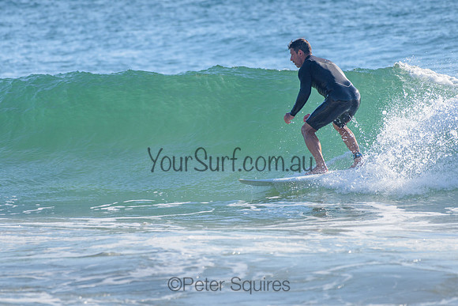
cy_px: 134
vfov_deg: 2.2
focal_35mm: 613
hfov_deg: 3.4
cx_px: 192
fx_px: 7800
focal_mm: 500
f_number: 5.6
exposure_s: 1/2000
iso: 220
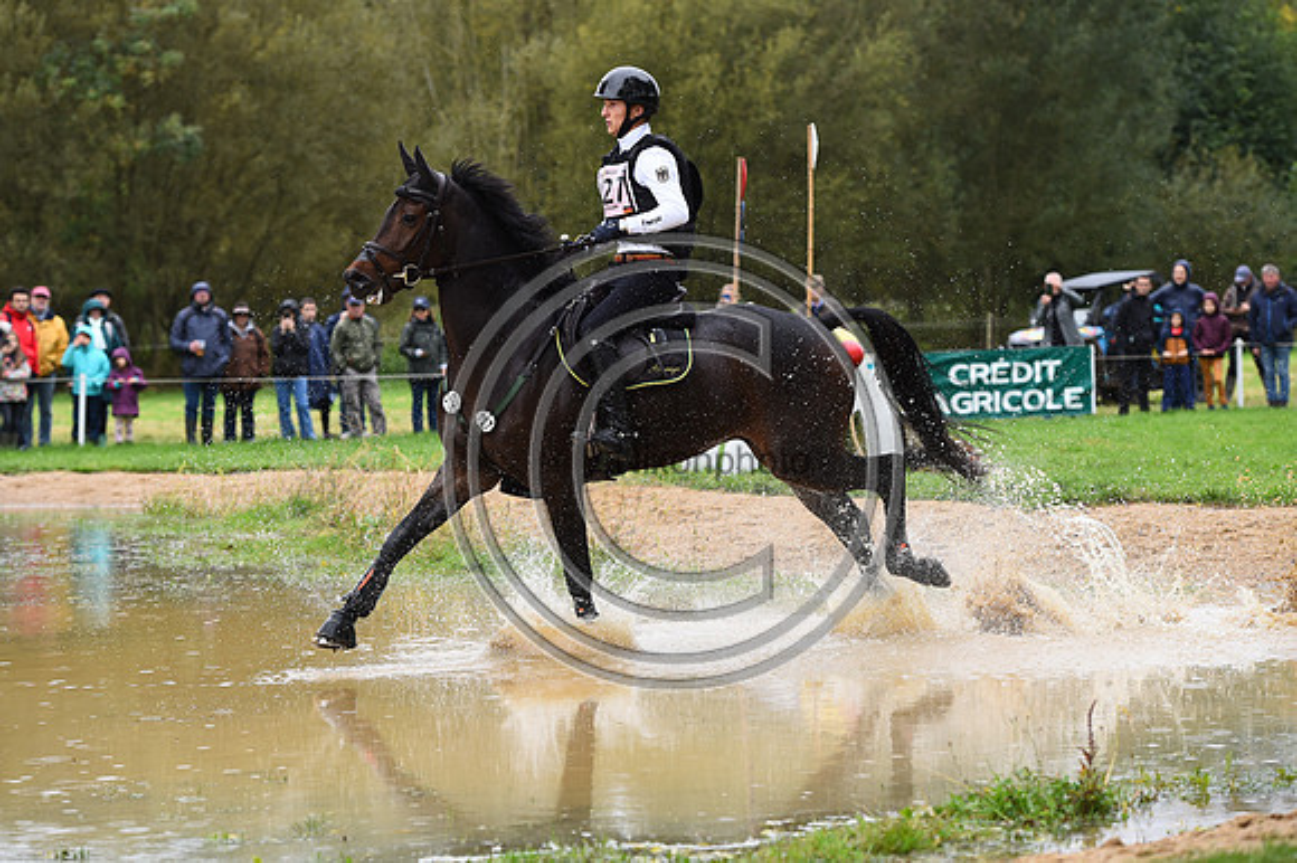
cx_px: 648
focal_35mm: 120
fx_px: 4321
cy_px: 432
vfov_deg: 11.4
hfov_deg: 17.1
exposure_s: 1/1250
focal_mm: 120
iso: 1100
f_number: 4.5
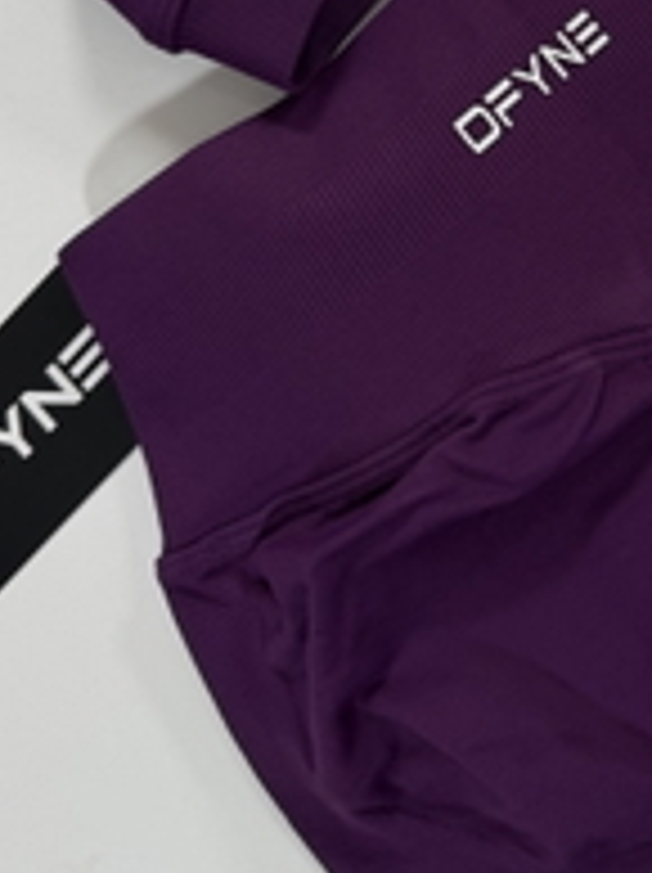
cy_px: -65
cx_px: 728
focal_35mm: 66
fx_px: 1661
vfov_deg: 27.2
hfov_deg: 21.0
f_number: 1.78
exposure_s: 1/50
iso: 125
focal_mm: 6.76
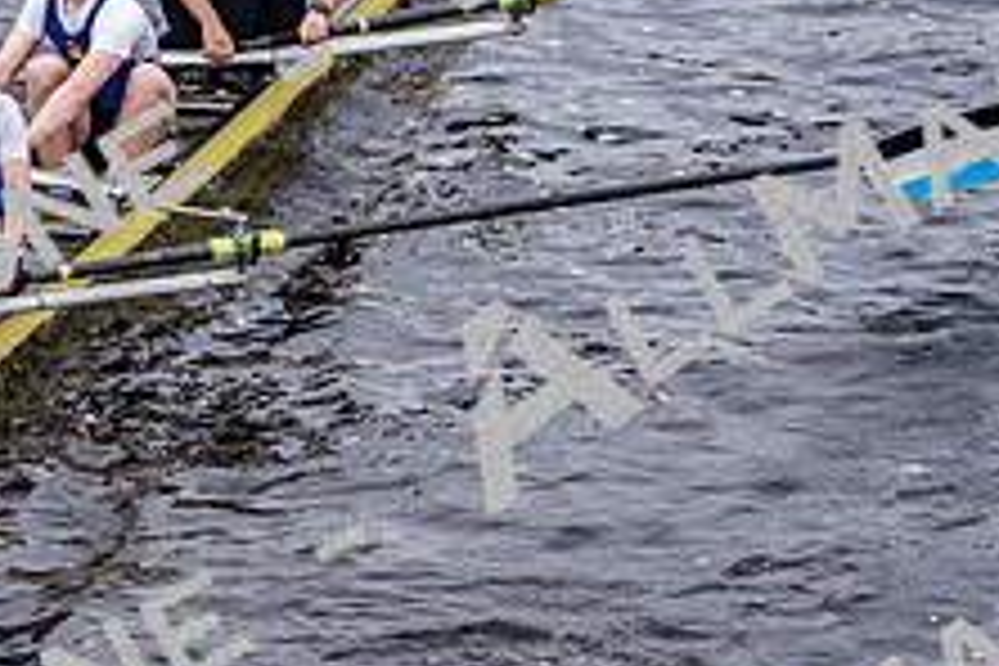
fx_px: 14512
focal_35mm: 523
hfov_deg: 3.9
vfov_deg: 2.6
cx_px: 76
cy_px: 88
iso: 250
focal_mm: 200
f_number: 2.8
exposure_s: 1/2000
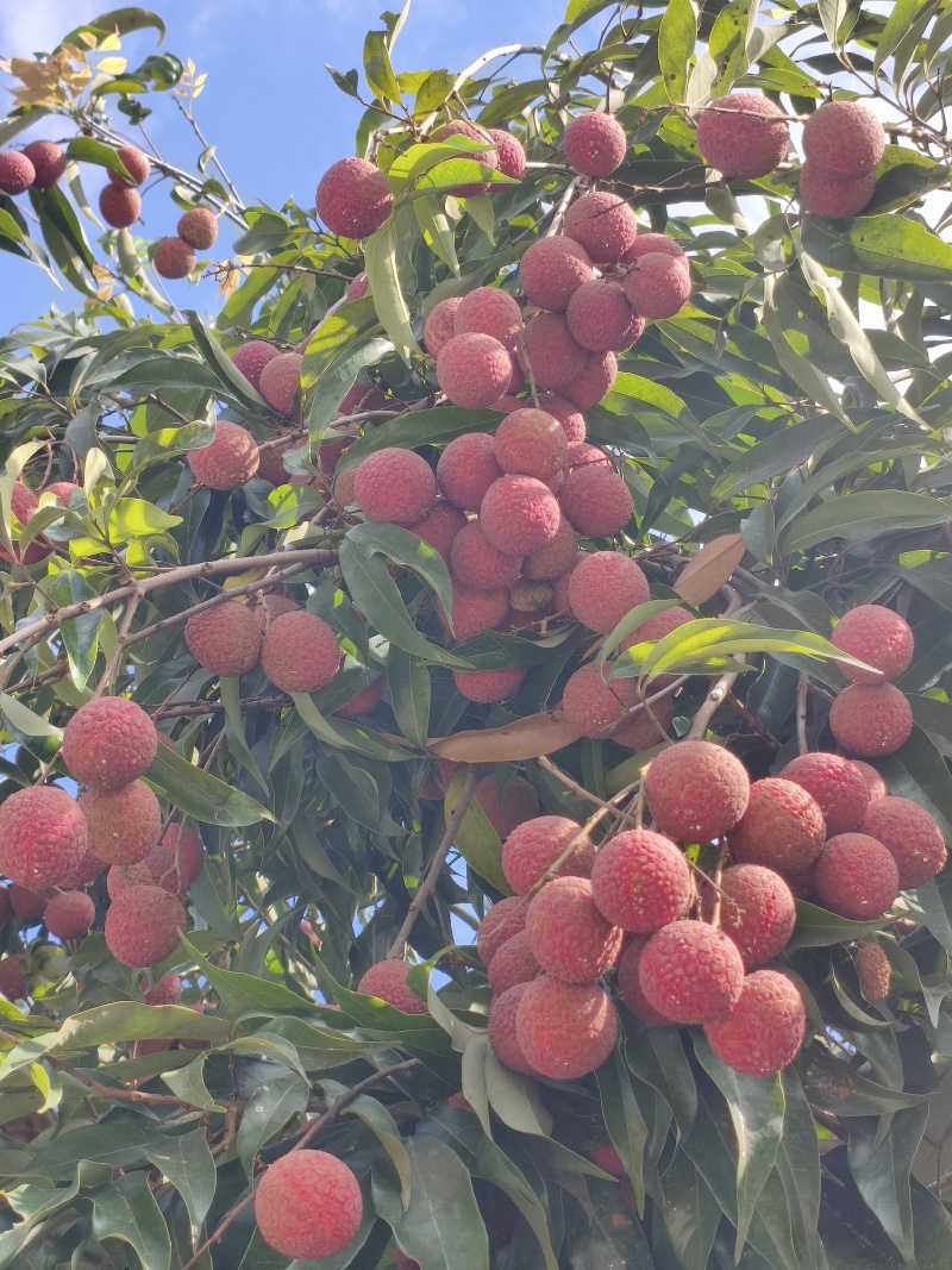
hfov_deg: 21.3
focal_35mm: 69
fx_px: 2531
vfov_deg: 28.2
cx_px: 476
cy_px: 635
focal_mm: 4.94
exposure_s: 1/1578
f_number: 1.5
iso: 80
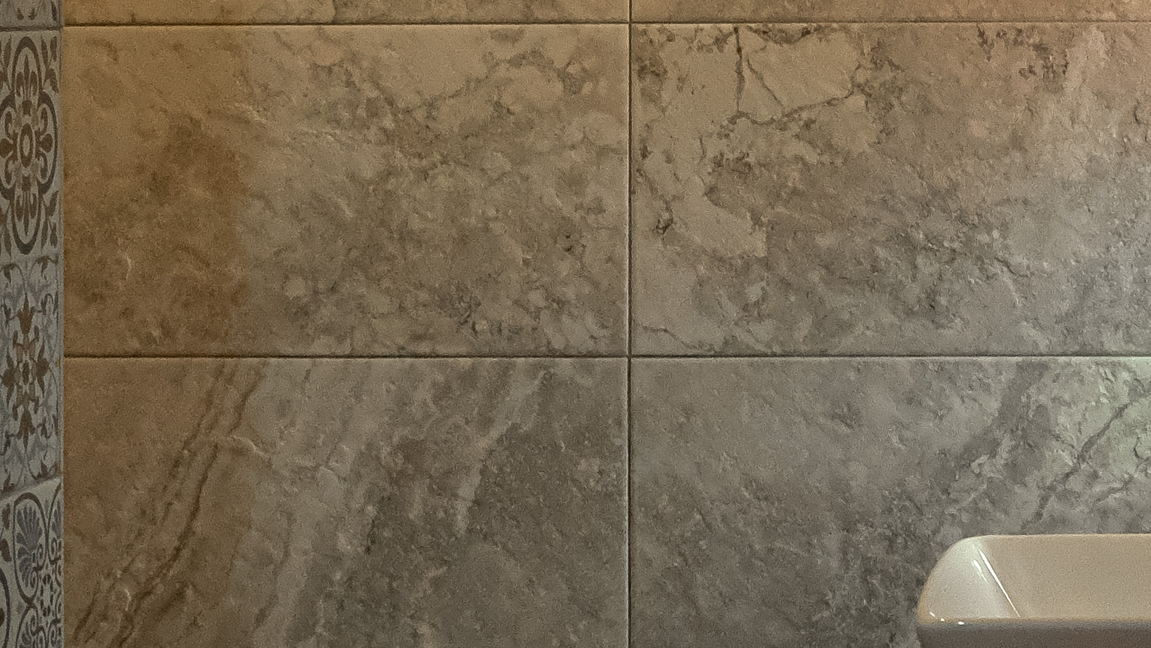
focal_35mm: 133
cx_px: 1205
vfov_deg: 9.0
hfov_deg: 15.8
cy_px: -120
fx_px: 4059
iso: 8000
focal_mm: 22.1
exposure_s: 1/180
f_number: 5
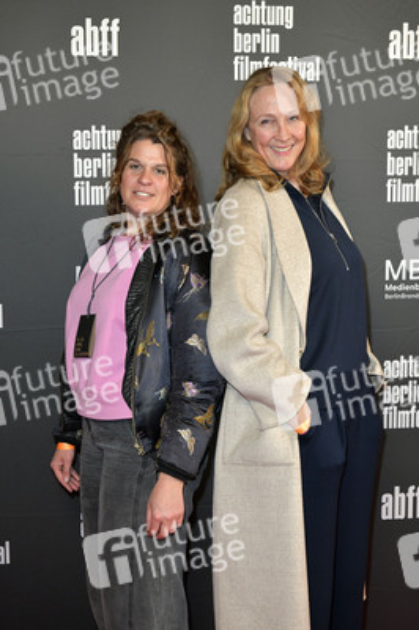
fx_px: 909
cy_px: 315
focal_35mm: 52
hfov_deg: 25.9
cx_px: 210
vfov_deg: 38.2
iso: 2000
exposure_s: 1/250
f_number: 5.6
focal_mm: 52
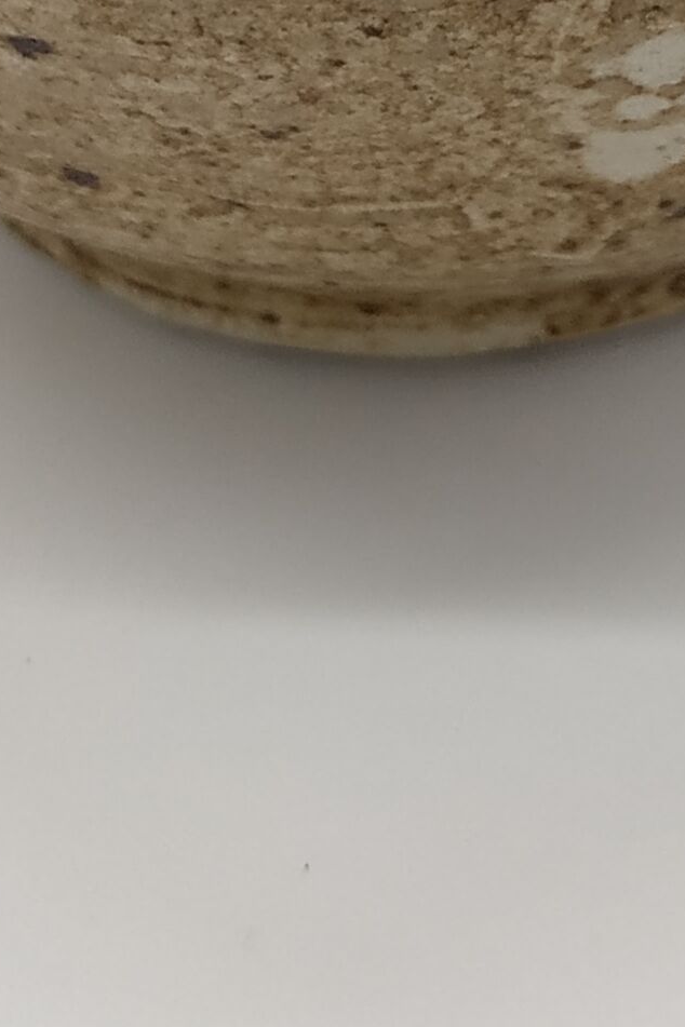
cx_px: 464
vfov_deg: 17.7
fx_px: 2997
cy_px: -449
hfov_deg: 13.0
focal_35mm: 105
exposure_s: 1/327
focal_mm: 3.94
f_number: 1.9
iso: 100
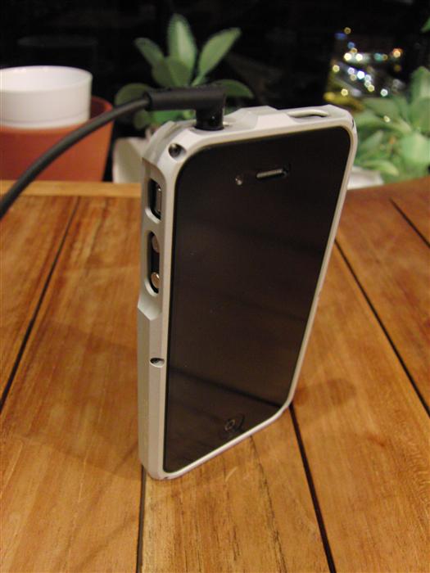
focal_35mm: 30
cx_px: 215
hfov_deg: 46.8
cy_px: 286
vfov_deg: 60.0
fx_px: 497
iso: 400
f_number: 2.8
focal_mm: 5.3
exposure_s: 1/4
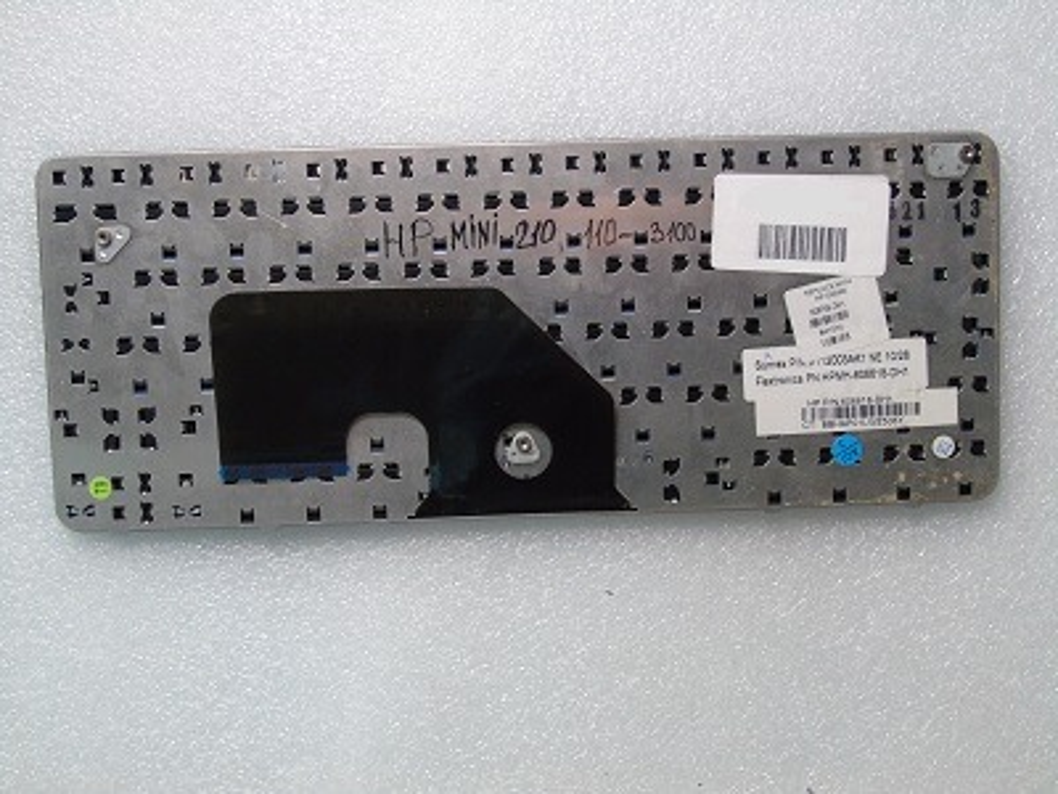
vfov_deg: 36.0
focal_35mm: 40
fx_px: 1223
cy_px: 397
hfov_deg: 46.8
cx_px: 529
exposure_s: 1/40
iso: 400
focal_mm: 7.1
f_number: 6.5
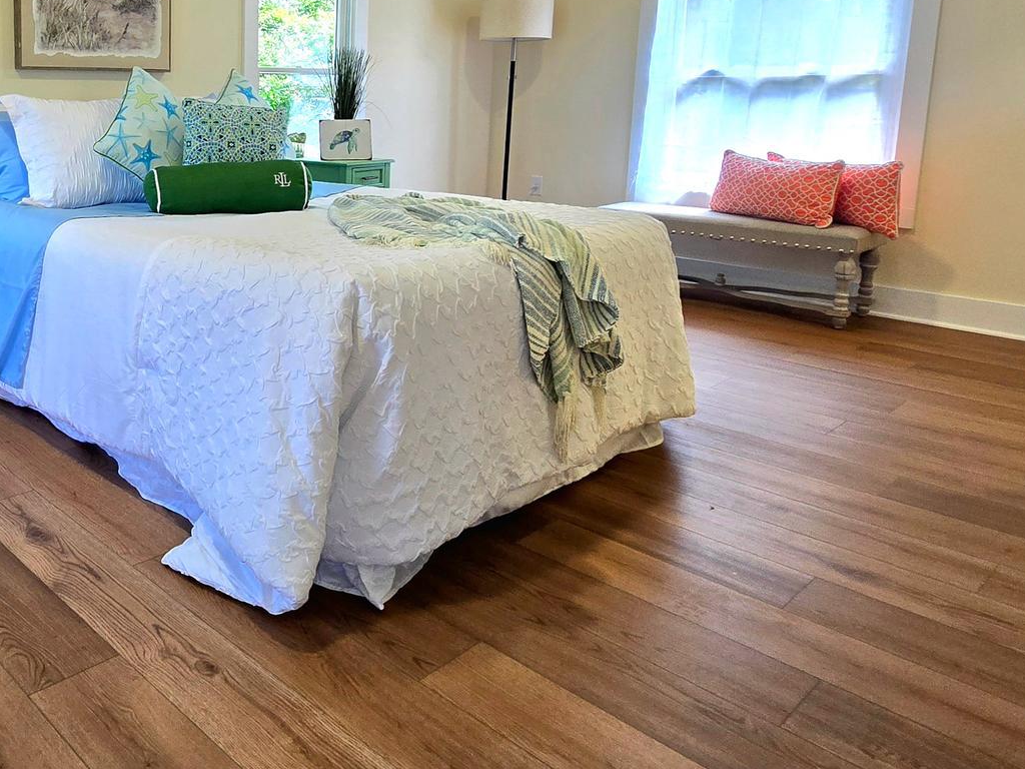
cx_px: 126
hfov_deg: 58.7
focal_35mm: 26
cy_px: 209
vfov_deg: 51.2
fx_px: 770
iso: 80
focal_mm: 2.2
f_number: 2.2
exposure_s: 1/60.2
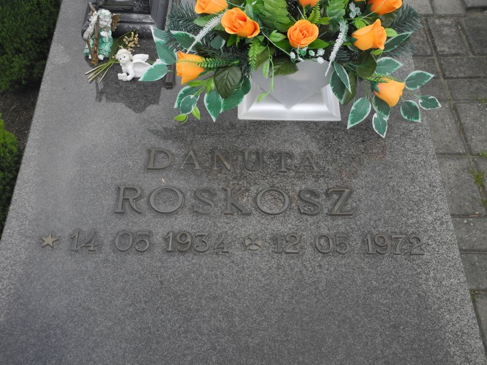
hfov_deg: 38.2
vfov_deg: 29.1
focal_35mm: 50
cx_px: 244
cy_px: 182
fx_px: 703
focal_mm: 10.7
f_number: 3.5
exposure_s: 1/400
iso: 100
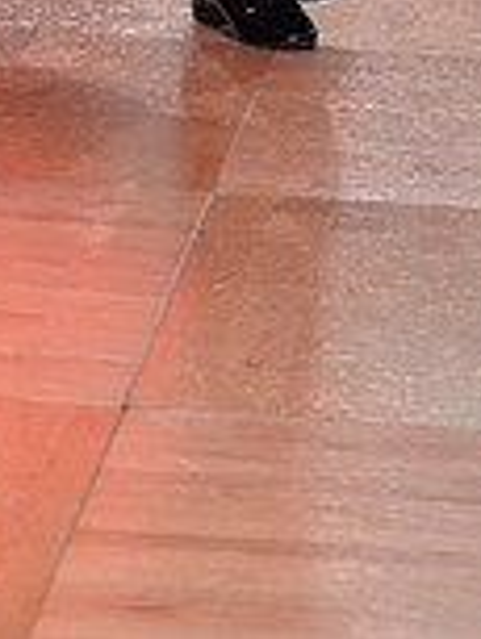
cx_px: -123
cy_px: -568
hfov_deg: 3.9
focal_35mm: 382
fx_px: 7068
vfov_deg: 5.1
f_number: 5
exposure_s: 1/250
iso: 2000
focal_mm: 105
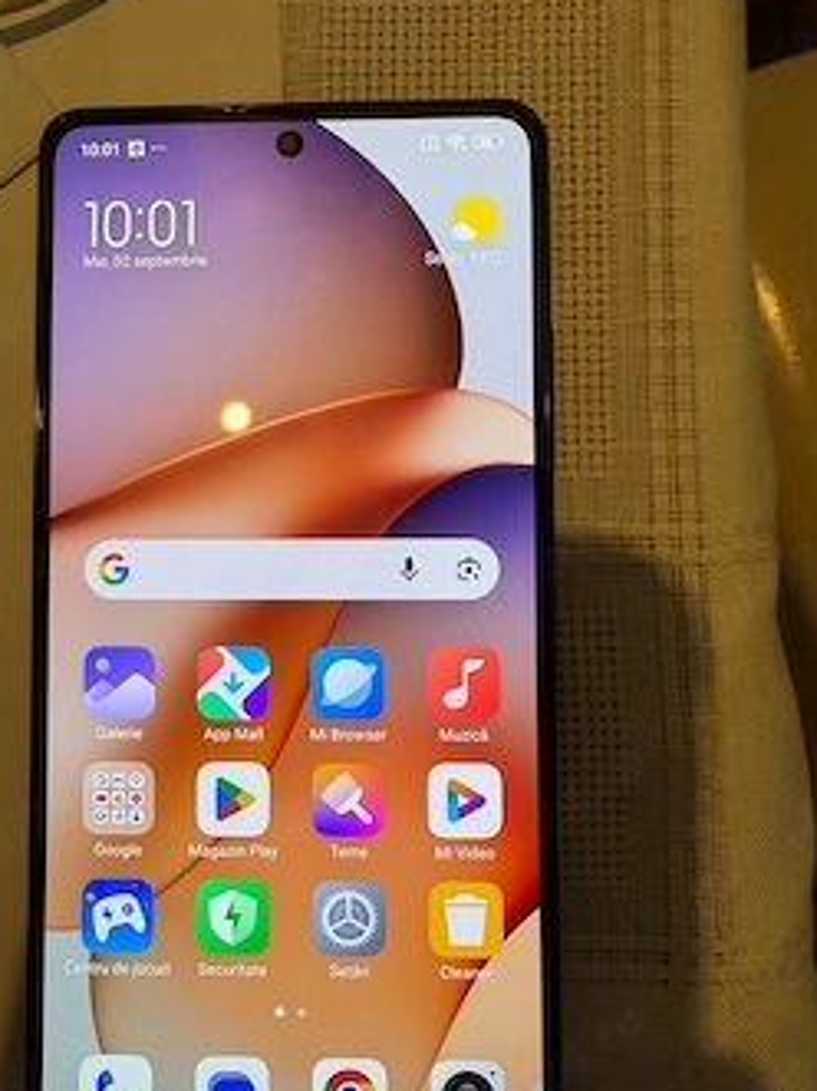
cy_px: 613
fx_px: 913
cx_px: 346
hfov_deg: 48.0
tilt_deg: -86.0
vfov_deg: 61.5
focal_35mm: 29
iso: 160
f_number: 2.2
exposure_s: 1/120
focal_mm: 2.22
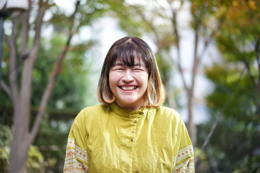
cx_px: 130
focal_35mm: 55
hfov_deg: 36.2
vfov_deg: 24.6
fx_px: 397
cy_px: 86
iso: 800
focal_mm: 55
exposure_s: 1/125
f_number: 1.8
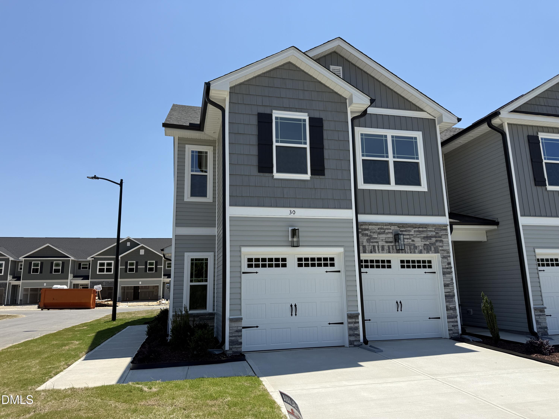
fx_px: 388
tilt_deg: +11.5
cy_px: 210
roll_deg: +1.6
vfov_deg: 56.8
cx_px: 280
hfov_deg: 71.6
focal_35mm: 24
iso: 80
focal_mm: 6.76
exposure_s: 1/5319
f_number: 1.78
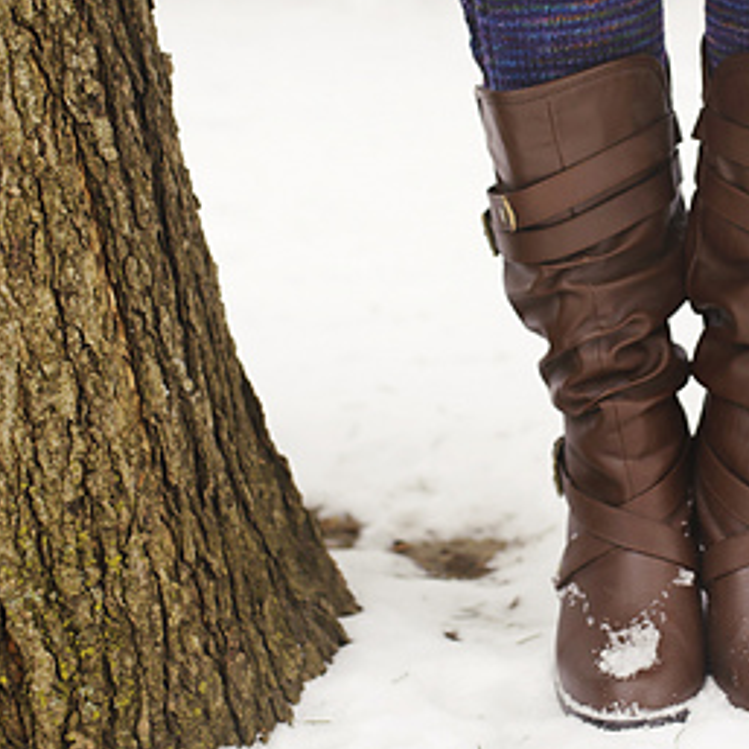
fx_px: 1812
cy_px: 248
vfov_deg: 23.3
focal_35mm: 74
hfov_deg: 22.8
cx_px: 656
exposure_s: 1/640
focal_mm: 35
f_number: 2.8
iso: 250
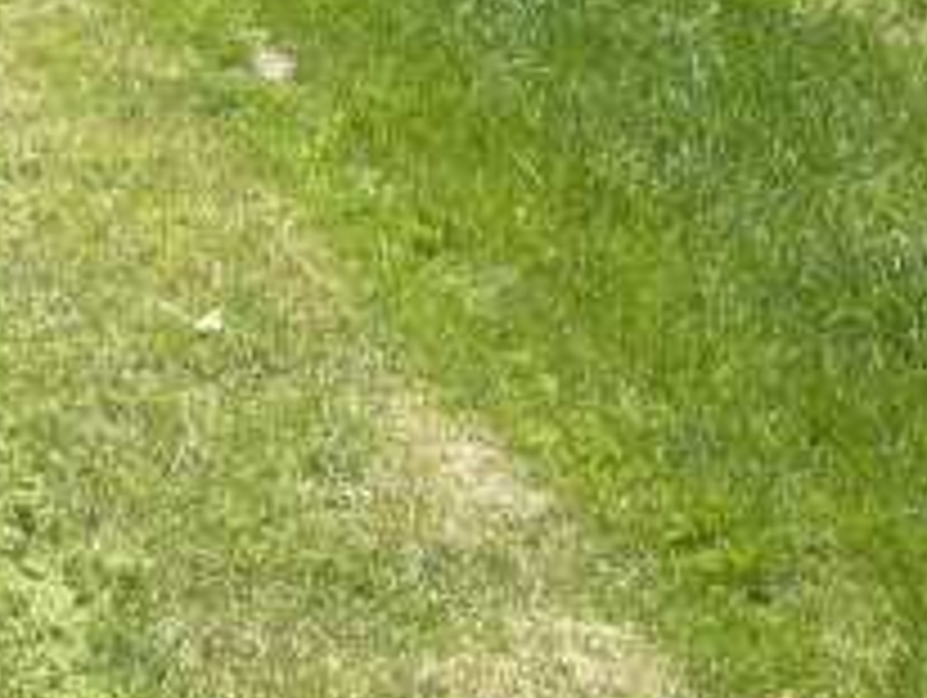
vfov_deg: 17.1
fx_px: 2252
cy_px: -54
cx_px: -506
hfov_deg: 19.8
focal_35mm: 84
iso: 32
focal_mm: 4.2
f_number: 1.6
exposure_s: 1/1531
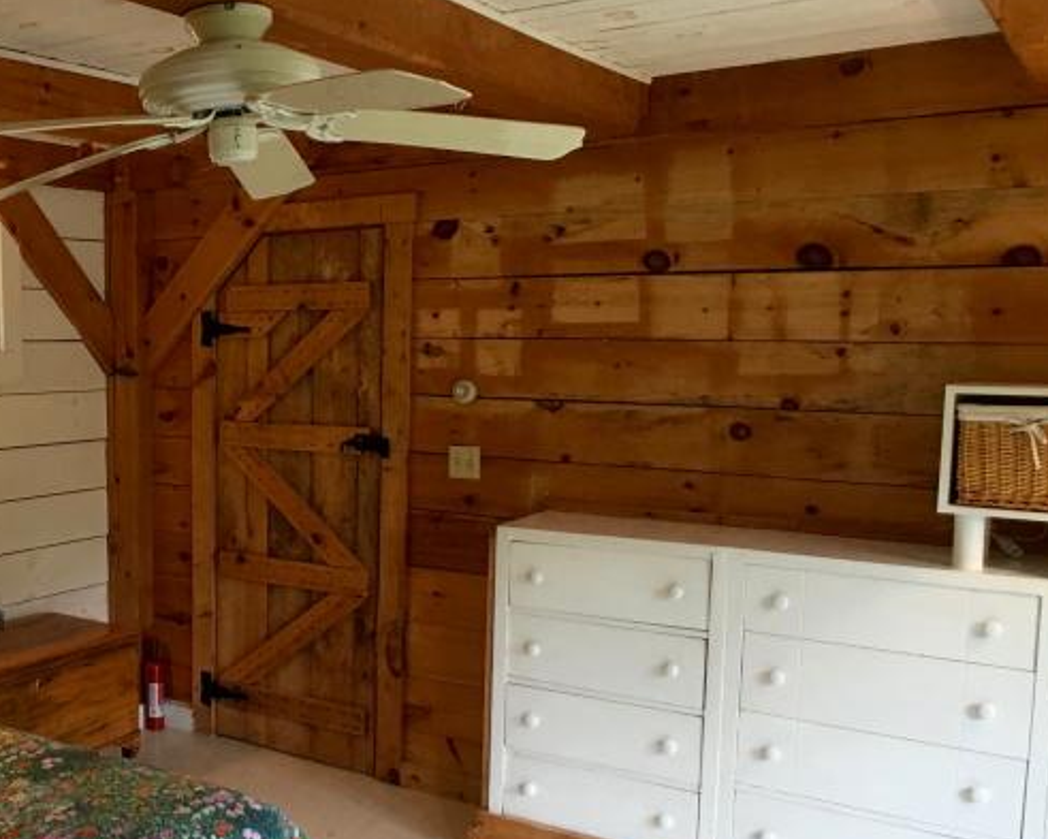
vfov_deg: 25.8
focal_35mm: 59
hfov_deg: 30.9
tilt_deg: -5.9
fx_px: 1830
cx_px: 156
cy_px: 495
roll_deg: +0.6
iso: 40
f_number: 2.2
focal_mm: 4.15
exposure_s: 1/15
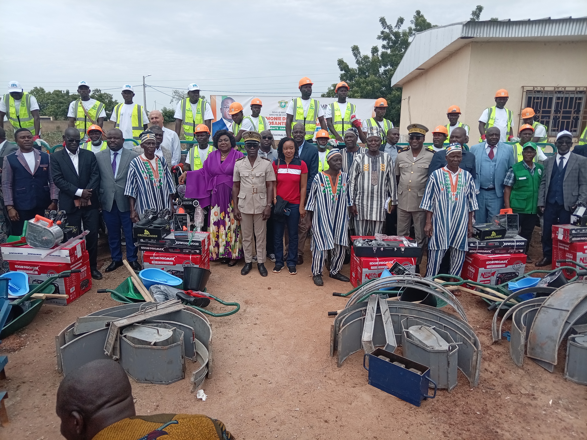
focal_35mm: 25
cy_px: 220
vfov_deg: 54.8
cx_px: 294
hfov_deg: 69.4
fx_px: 424
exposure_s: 1/1326
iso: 100
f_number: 1.8
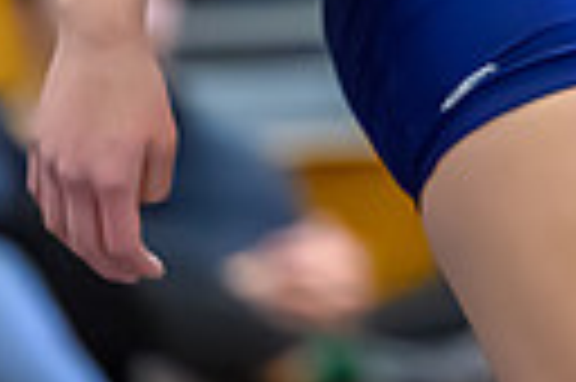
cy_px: -571
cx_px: 608
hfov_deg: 2.2
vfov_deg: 1.5
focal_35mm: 927
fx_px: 14813
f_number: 2.8
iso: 10000
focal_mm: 175
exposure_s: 1/640
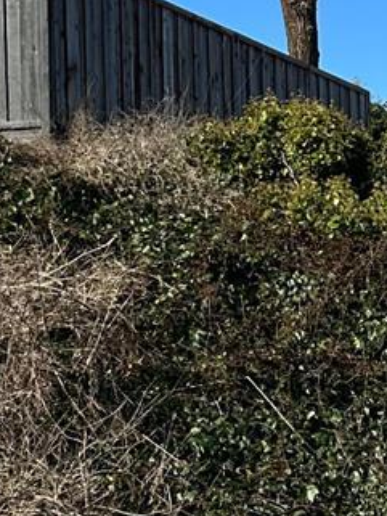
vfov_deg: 17.5
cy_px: 352
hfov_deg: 11.4
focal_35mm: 112
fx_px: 1668
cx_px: 862
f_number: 1.78
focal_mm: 6.86
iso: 80
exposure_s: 1/5263
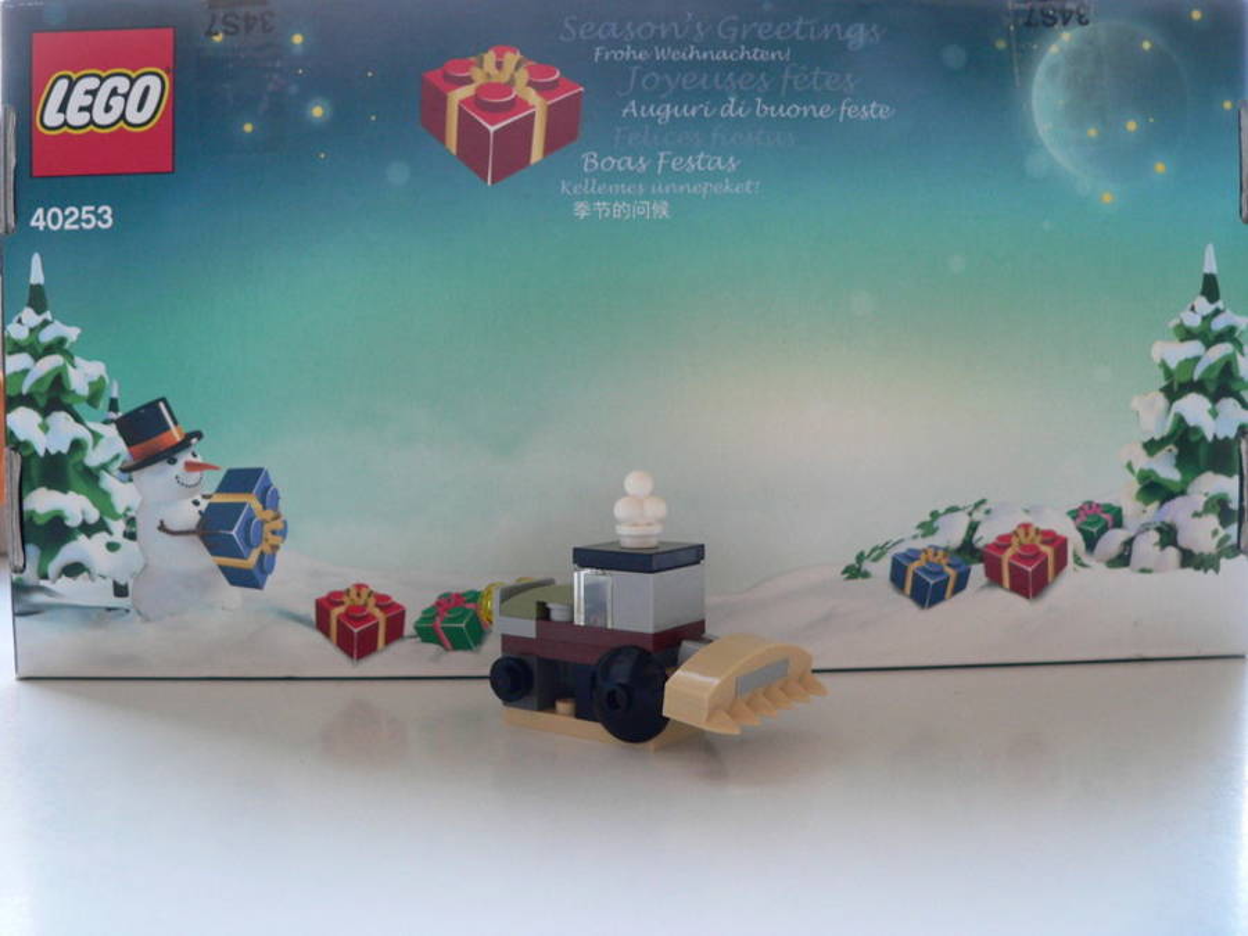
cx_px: 624
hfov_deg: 51.4
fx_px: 1298
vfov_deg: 39.7
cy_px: 468
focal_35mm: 36
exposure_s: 1/40
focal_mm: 6
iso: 200
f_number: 2.8
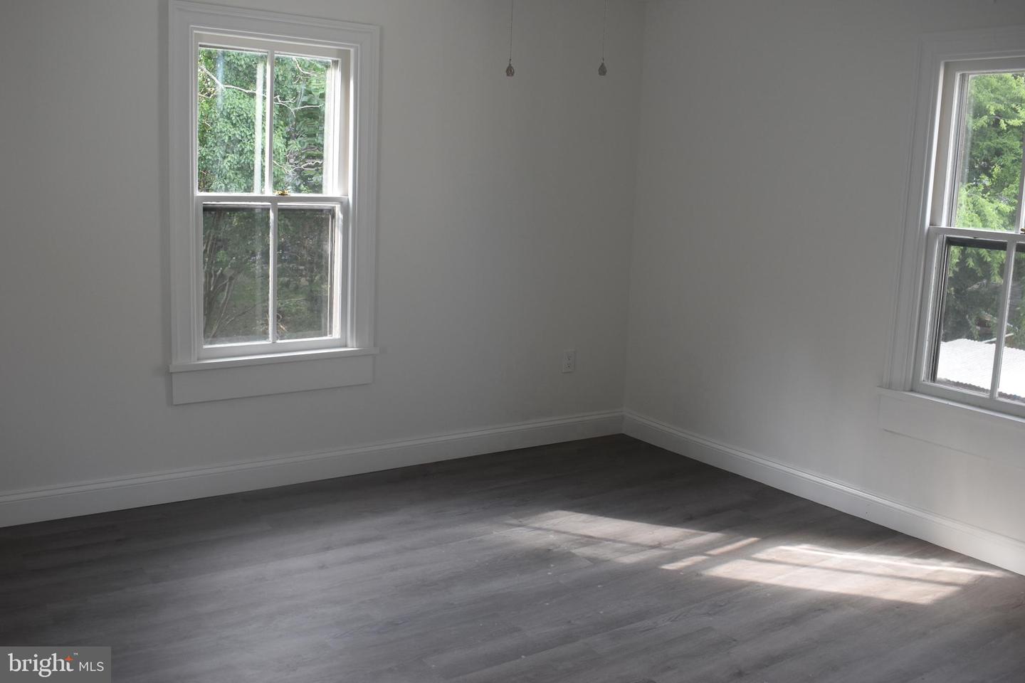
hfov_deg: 55.1
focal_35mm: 34
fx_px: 982
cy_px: 342
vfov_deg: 38.4
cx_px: 512
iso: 400
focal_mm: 23
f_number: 5.6
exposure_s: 1/125
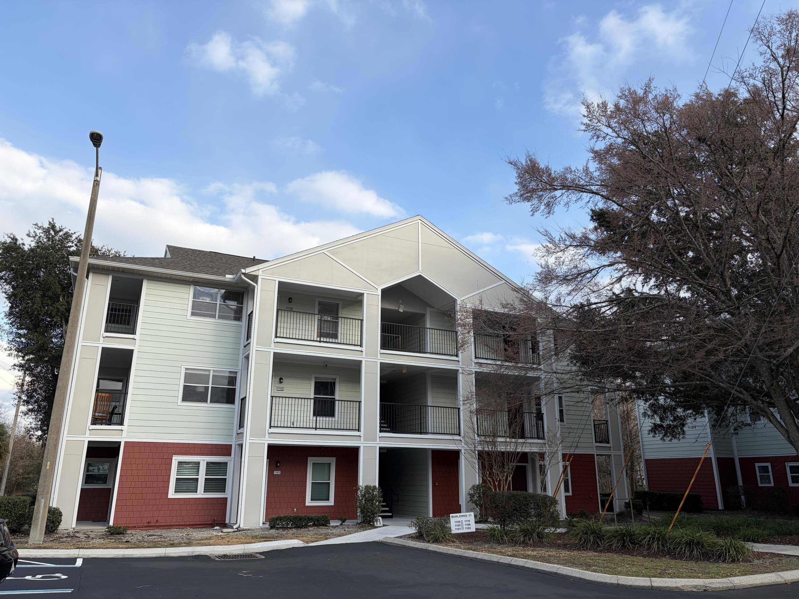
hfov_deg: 67.3
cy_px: 300
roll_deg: +0.0
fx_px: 600
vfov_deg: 53.1
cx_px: 400
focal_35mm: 26
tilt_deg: +17.7
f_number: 1.6
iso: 50
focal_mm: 5.96
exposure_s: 1/1420
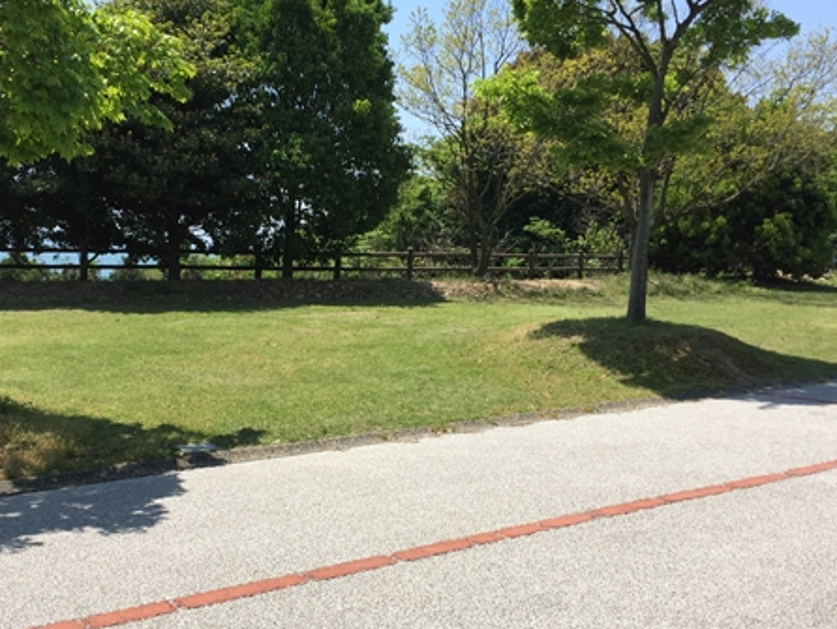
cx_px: 360
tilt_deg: -7.3
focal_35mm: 39
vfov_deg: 36.8
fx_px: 944
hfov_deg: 47.7
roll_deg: -2.0
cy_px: 355
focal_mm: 4.15
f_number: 2.2
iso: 32
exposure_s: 1/1199
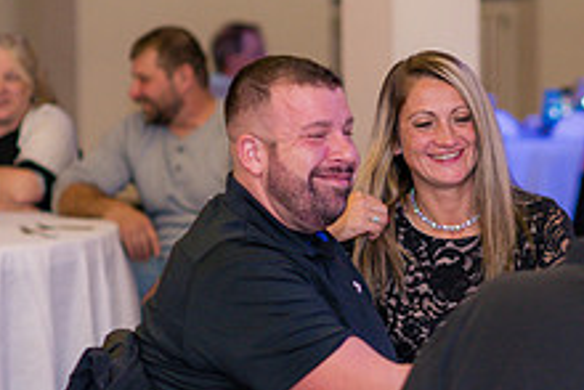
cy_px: 245
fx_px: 3636
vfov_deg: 6.1
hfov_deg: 9.2
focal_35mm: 224
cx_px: 401
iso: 640
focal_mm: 85
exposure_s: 1/125
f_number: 2.2
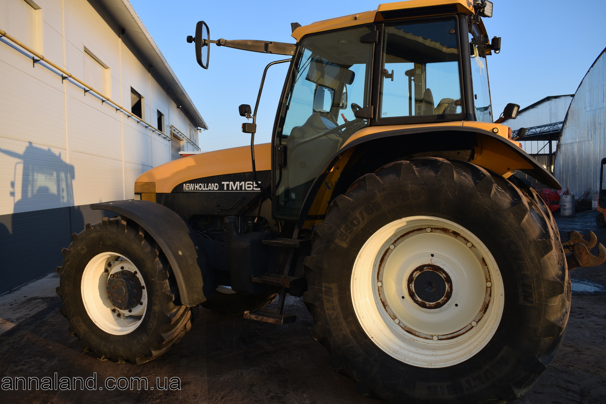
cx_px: 303
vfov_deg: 43.6
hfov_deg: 61.9
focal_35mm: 30
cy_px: 202
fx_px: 505
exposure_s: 1/320
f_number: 6.3
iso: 200
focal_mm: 20
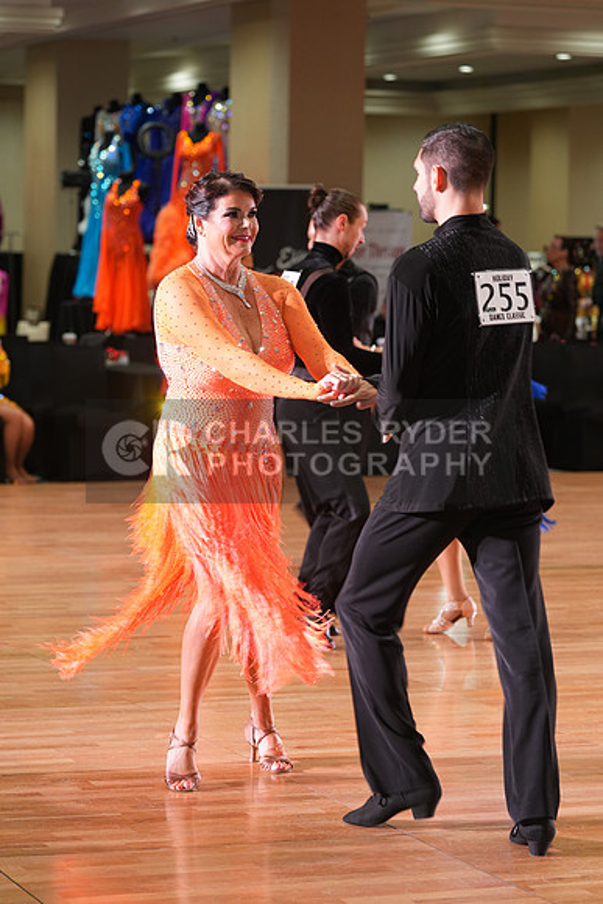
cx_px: 302
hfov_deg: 12.3
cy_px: 452
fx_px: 2787
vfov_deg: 18.4
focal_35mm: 111
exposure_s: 1/60
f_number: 4
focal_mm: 111
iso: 640
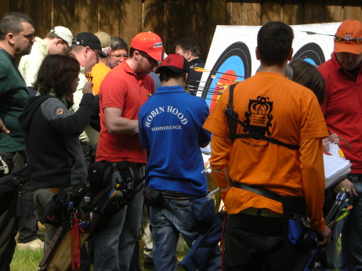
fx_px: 1651
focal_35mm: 158
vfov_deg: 9.4
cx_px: 216
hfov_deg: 12.5
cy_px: 85
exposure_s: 1/200
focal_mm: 18.9
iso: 50
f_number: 4.3
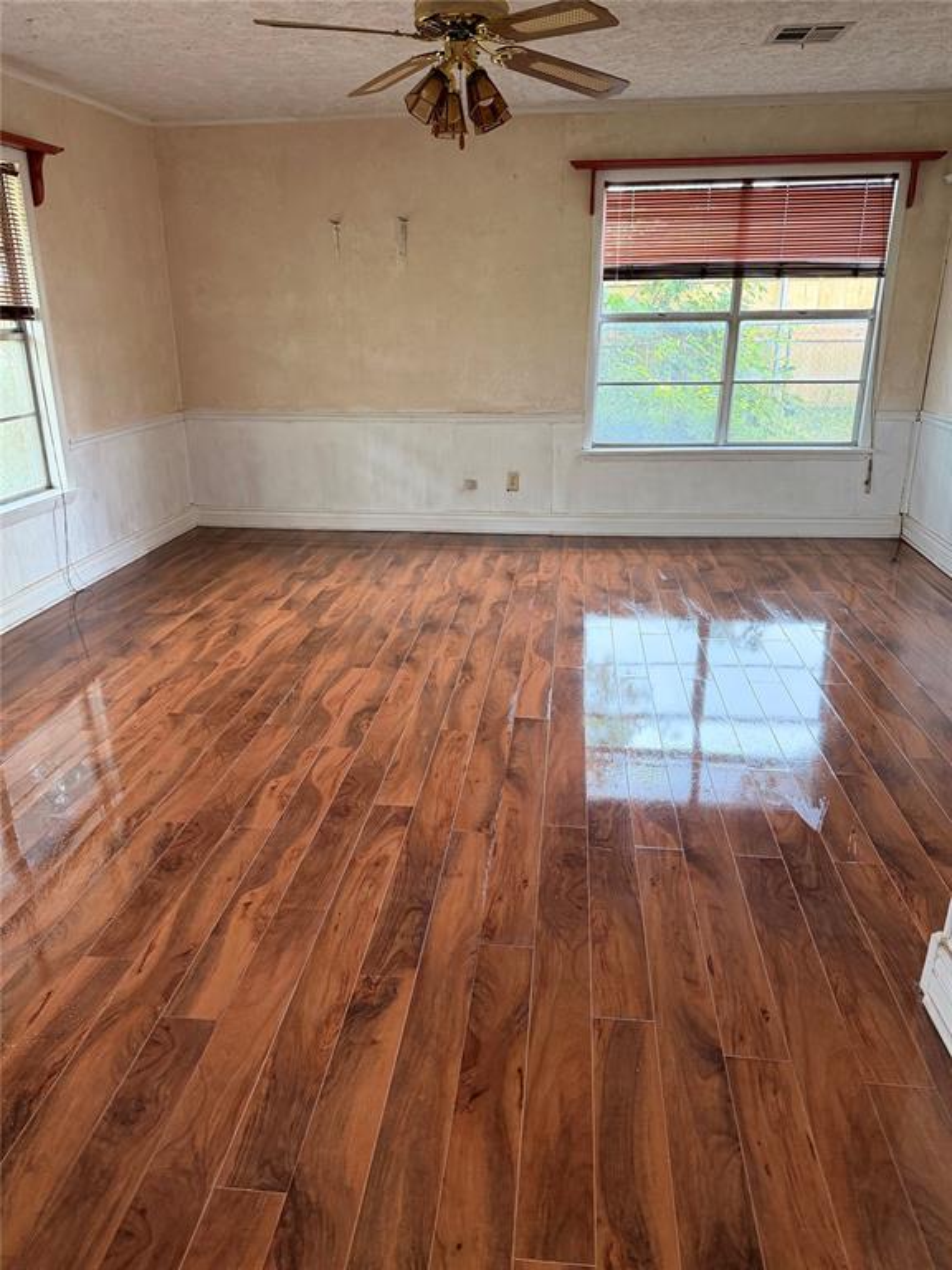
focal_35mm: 24
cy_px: 635
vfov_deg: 71.6
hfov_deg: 56.8
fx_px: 880
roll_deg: +0.6
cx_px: 476
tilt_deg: -20.1
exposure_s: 1/60
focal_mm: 6.76
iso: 200
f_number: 1.78
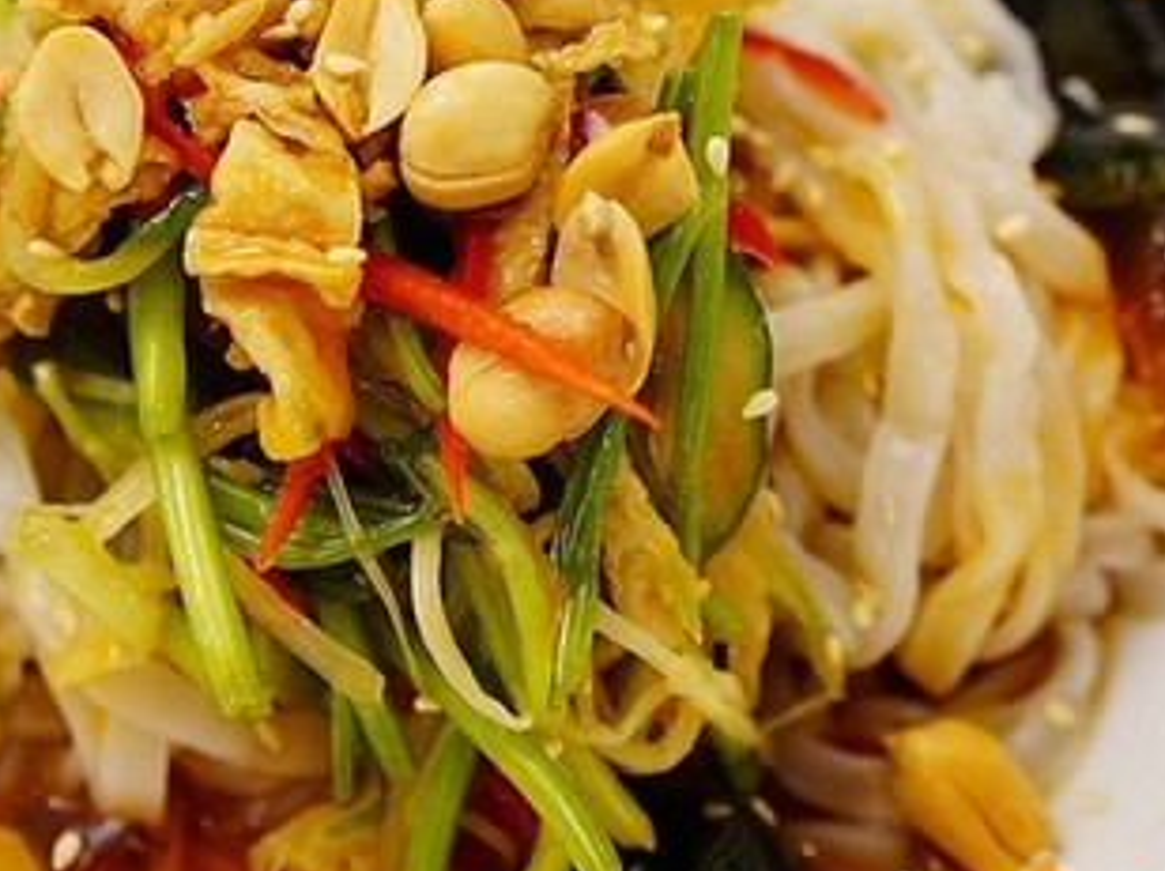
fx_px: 2922
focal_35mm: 87
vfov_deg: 16.9
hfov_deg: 22.4
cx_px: 336
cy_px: 343
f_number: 4.5
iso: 3200
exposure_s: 1/60
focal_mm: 31
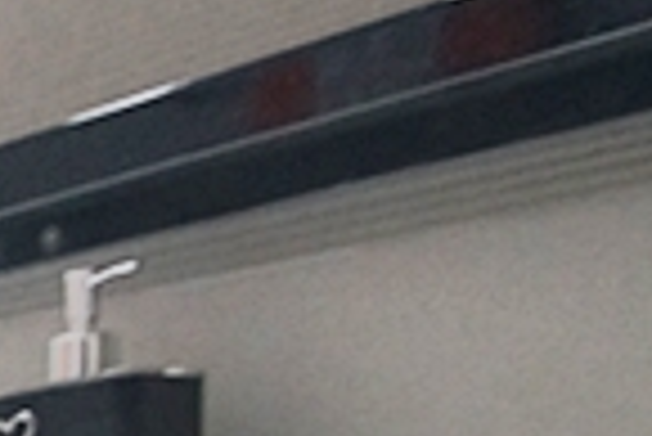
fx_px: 1645
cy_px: 634
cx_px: -922
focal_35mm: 91
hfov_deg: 14.5
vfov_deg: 14.2
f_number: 3.5
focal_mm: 11
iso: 800
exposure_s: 1/100
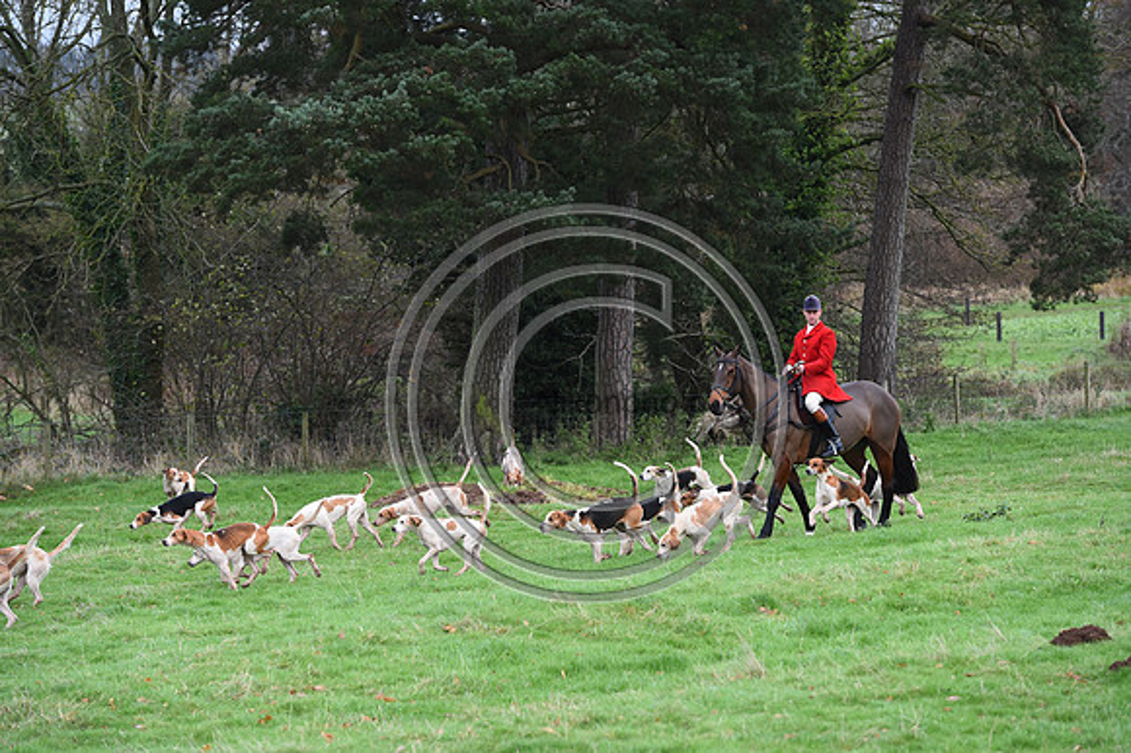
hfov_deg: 12.5
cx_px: 566
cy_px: 376
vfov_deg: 8.3
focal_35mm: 165
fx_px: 5181
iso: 1800
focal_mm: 165
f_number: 5.6
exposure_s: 1/1000
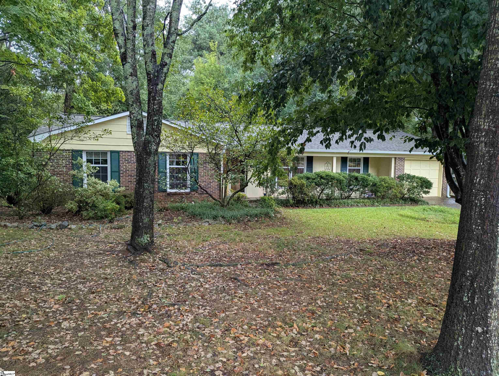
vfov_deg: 56.9
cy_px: 188
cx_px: 250
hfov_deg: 71.5
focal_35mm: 24
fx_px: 346
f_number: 1.85
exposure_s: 1/898
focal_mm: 6.81
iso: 459
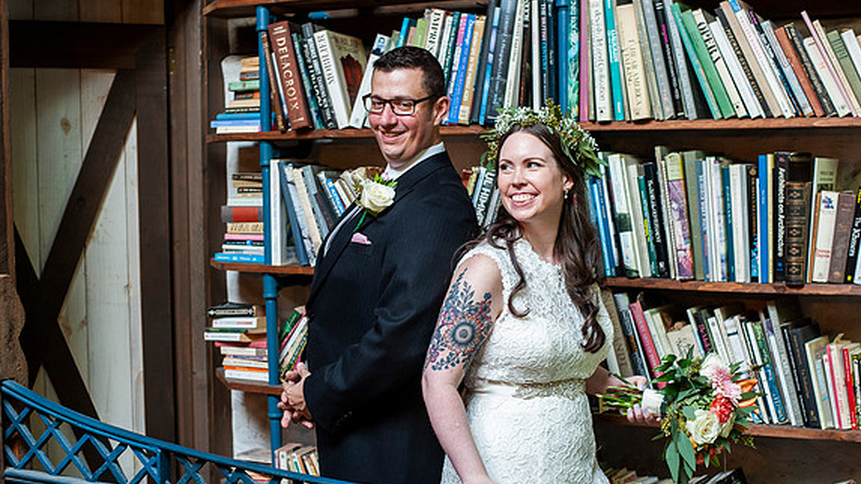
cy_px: 266
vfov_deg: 22.6
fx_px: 1210
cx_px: 428
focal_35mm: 53
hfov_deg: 39.2
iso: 1000
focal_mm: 50
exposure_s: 1/60
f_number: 3.5
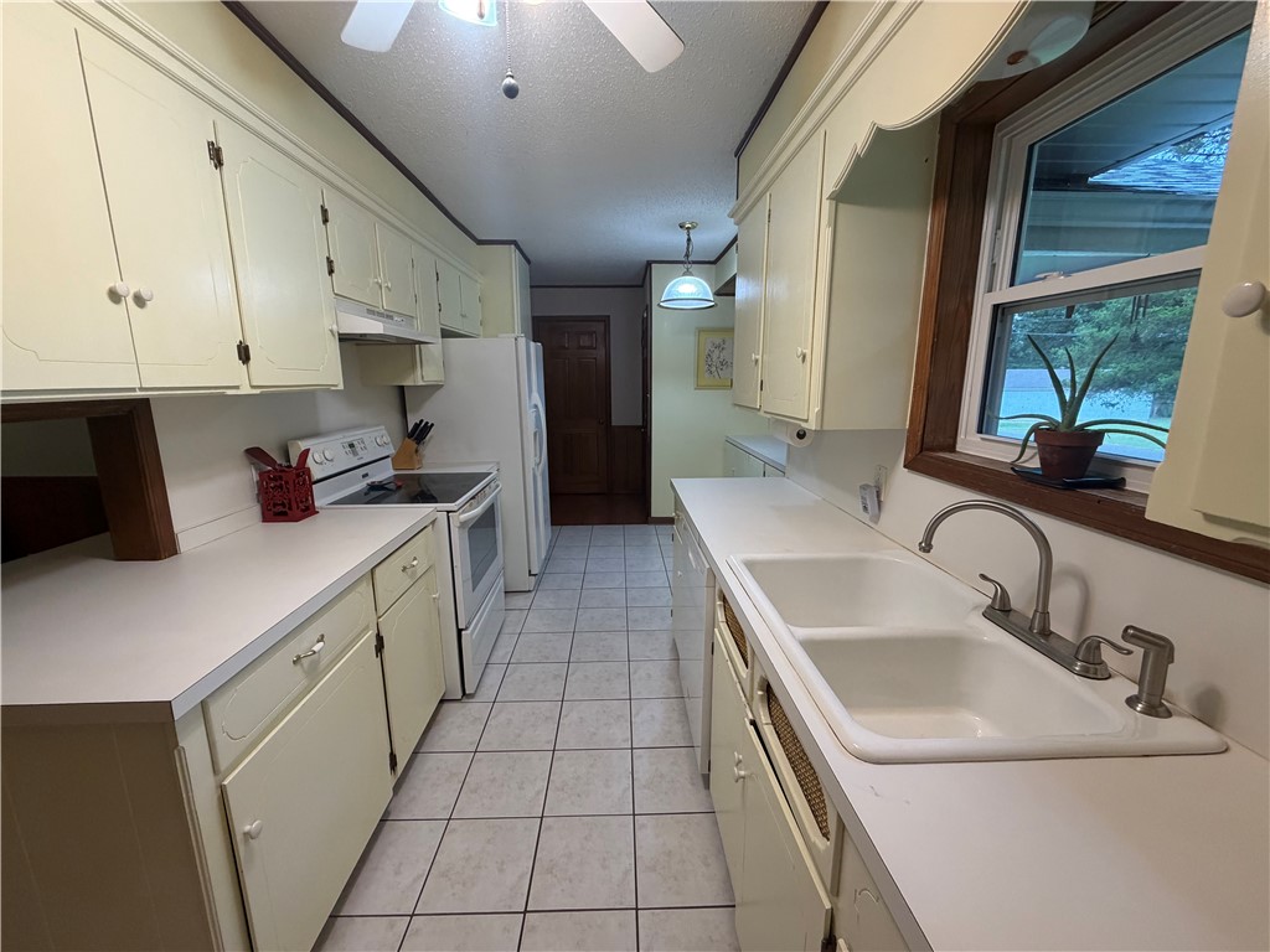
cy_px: 476
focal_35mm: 14
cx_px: 635
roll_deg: +0.8
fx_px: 514
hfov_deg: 102.1
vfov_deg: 85.7
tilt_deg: -10.8
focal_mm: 2.22
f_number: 2.2
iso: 320
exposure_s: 1/120
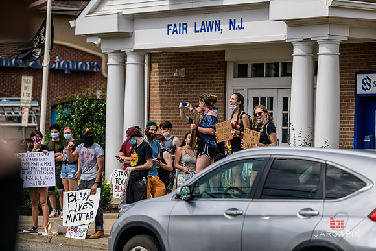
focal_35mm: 155
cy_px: 126
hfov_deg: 13.2
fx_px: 1619
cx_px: 188
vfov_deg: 8.9
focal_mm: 155
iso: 200
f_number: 3.2
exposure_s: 1/4000
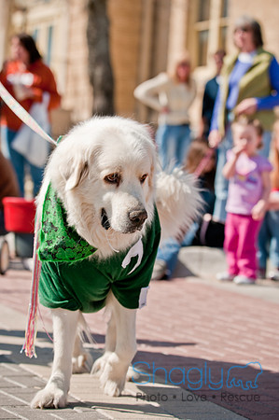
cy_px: 210
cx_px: 140
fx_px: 1398
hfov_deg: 11.4
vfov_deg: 17.1
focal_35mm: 120
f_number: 4
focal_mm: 80
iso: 200
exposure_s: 1/1600
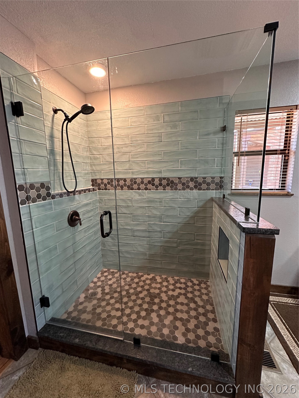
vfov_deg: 102.1
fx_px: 161
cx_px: 150
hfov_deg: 85.7
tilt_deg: -8.7
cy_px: 199
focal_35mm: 14
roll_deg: -0.3
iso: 500
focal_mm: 2.22
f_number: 2.2
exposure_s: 1/60
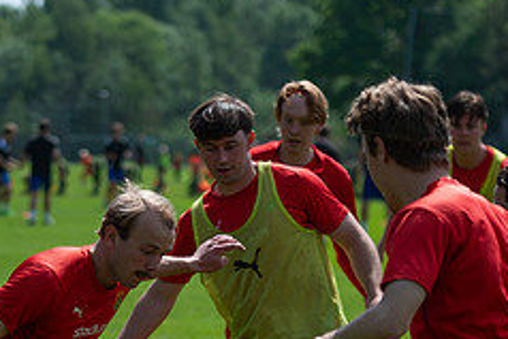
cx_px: 128
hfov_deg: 8.3
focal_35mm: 247
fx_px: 3487
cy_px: 362
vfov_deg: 5.6
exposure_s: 1/2000
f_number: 3.2
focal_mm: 95
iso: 100
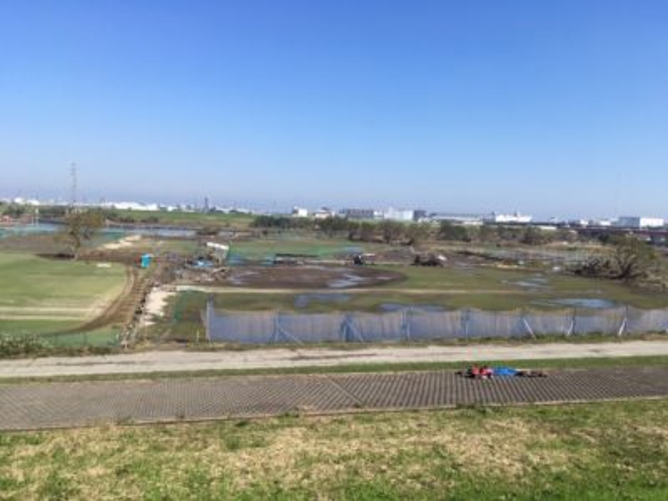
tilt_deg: -4.1
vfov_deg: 48.2
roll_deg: -1.8
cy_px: 250
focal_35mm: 29
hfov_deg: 61.7
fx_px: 560
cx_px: 334
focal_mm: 4.15
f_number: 2.2
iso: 25
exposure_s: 1/1637
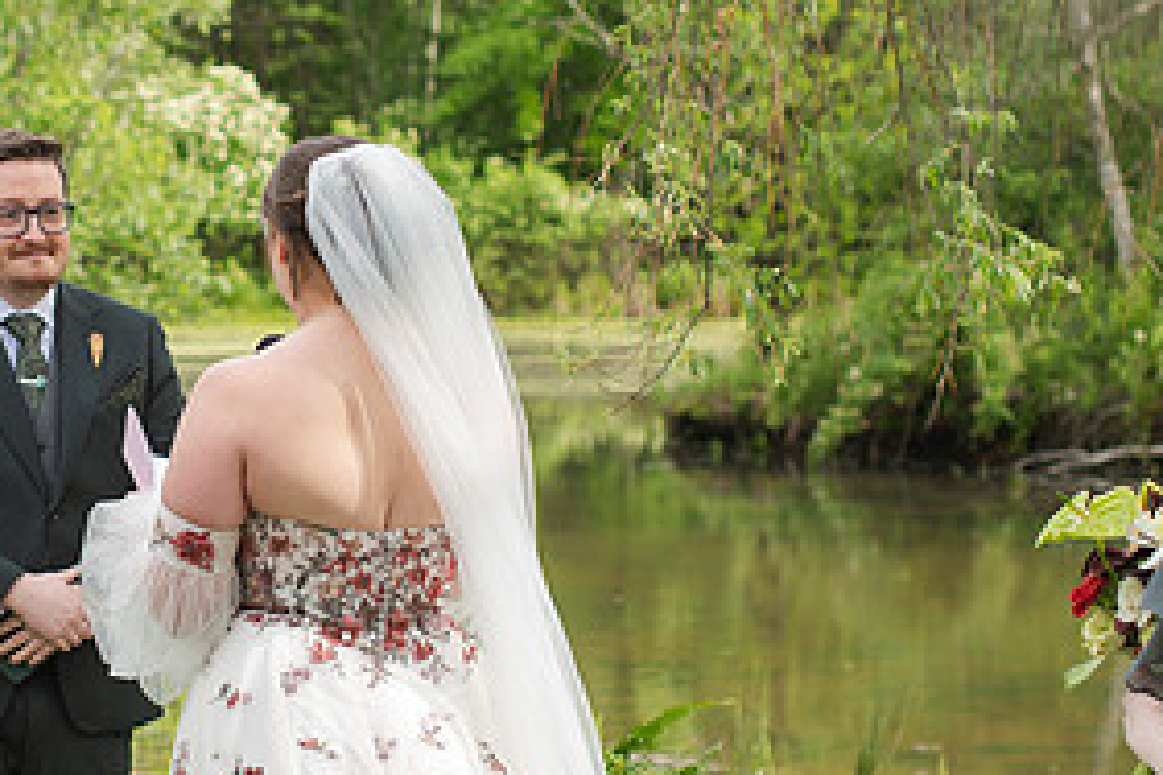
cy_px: 284
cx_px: 84
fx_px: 4458
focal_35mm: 138
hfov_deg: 14.7
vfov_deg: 9.9
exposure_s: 1/500
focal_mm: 50
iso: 100
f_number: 3.5
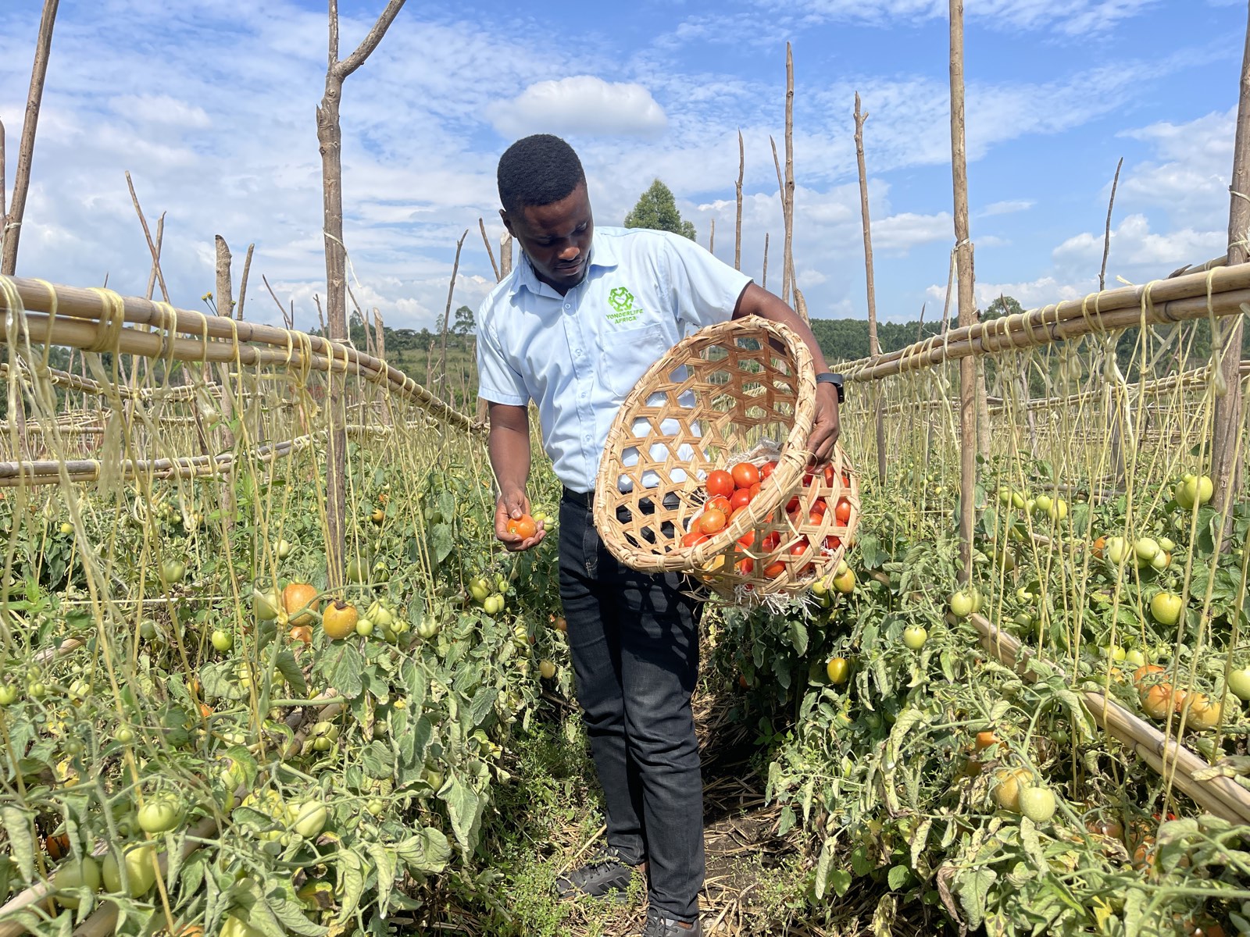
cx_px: 625
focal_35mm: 25
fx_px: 903
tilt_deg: -5.5
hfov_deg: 69.4
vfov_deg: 54.9
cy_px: 468
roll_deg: +2.2
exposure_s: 1/3788
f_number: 1.6
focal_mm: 5.1
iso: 32
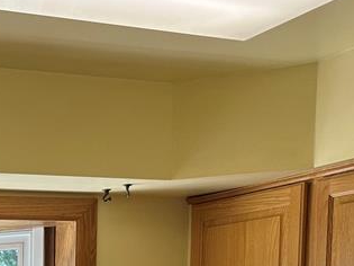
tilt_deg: -4.7
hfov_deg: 22.7
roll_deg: +0.3
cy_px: 402
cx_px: -89
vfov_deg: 17.0
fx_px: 797
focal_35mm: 78
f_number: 1.78
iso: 80
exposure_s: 1/498
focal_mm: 6.86
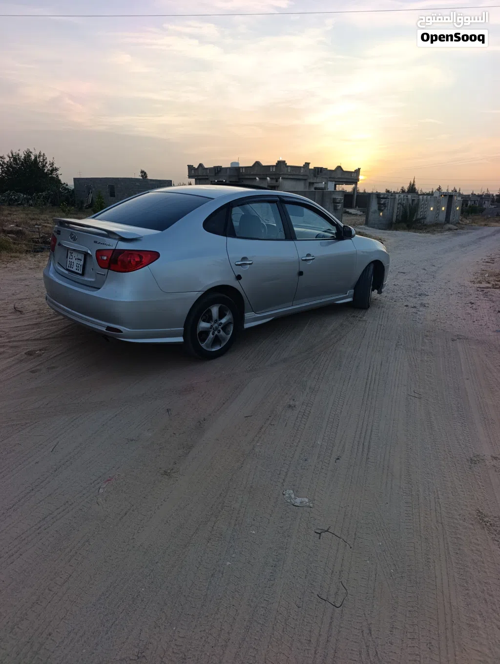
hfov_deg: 59.0
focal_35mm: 23
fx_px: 442
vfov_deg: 73.8
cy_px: 332
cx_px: 250
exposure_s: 1/100
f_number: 1.6
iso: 100
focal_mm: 6.14
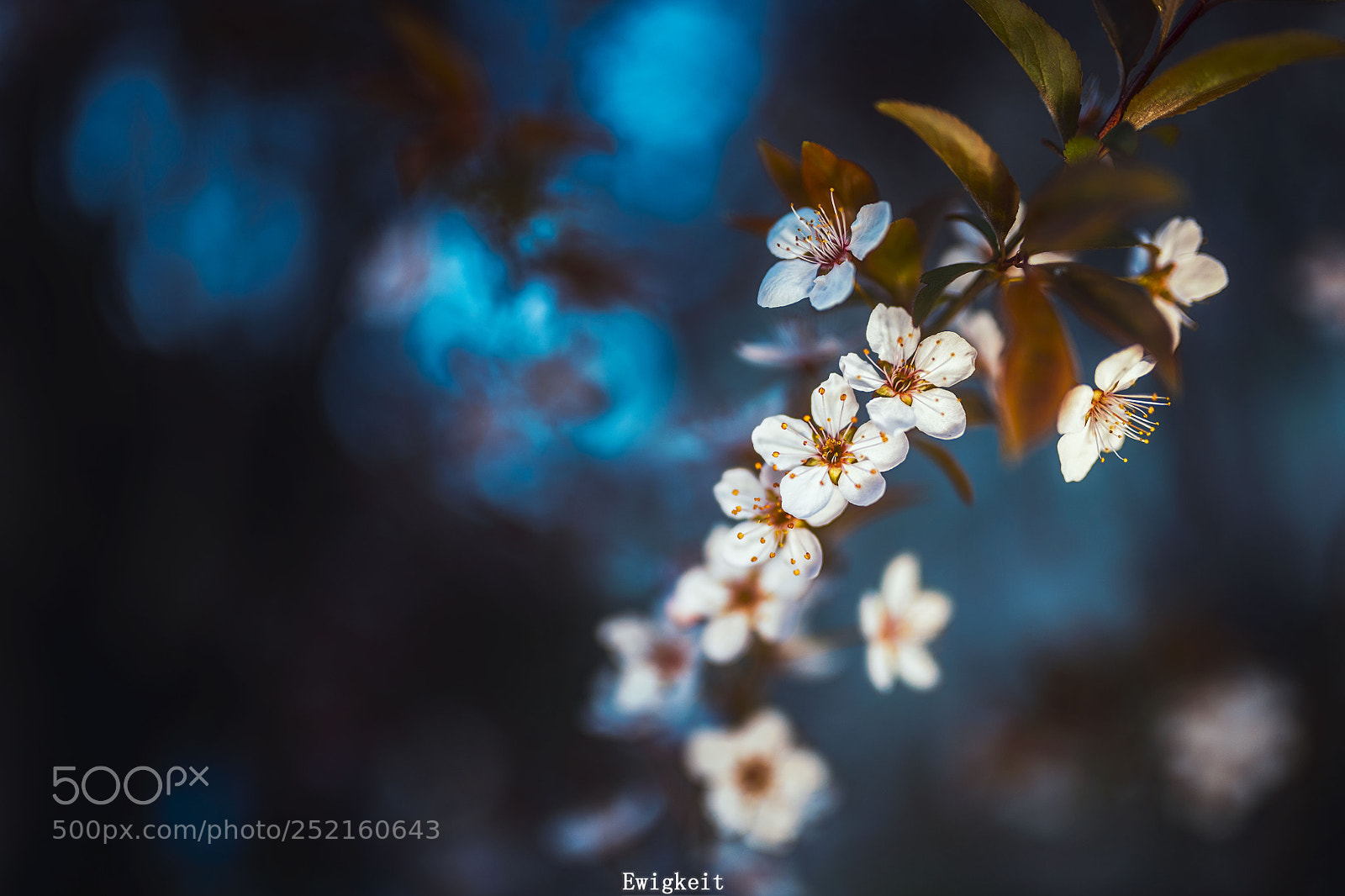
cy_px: 448
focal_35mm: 35
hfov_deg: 54.4
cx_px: 672
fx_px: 1307
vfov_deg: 37.8
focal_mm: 35
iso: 100
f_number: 1.6
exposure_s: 1/250
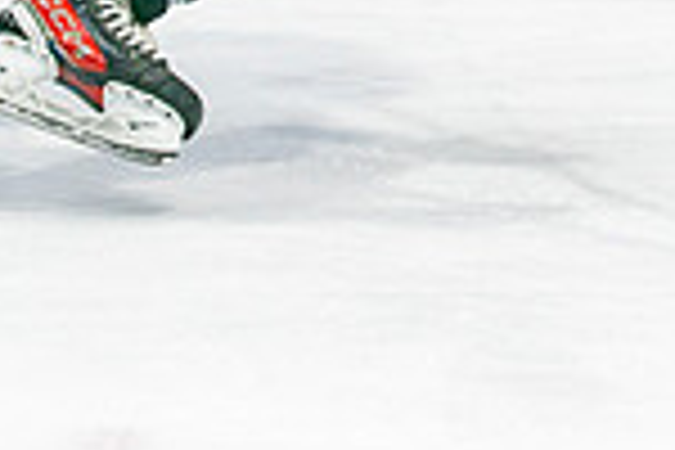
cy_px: -555
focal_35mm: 517
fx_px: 9693
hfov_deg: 4.0
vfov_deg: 2.6
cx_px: 443
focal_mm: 88
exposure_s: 1/640
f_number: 3.2
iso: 500
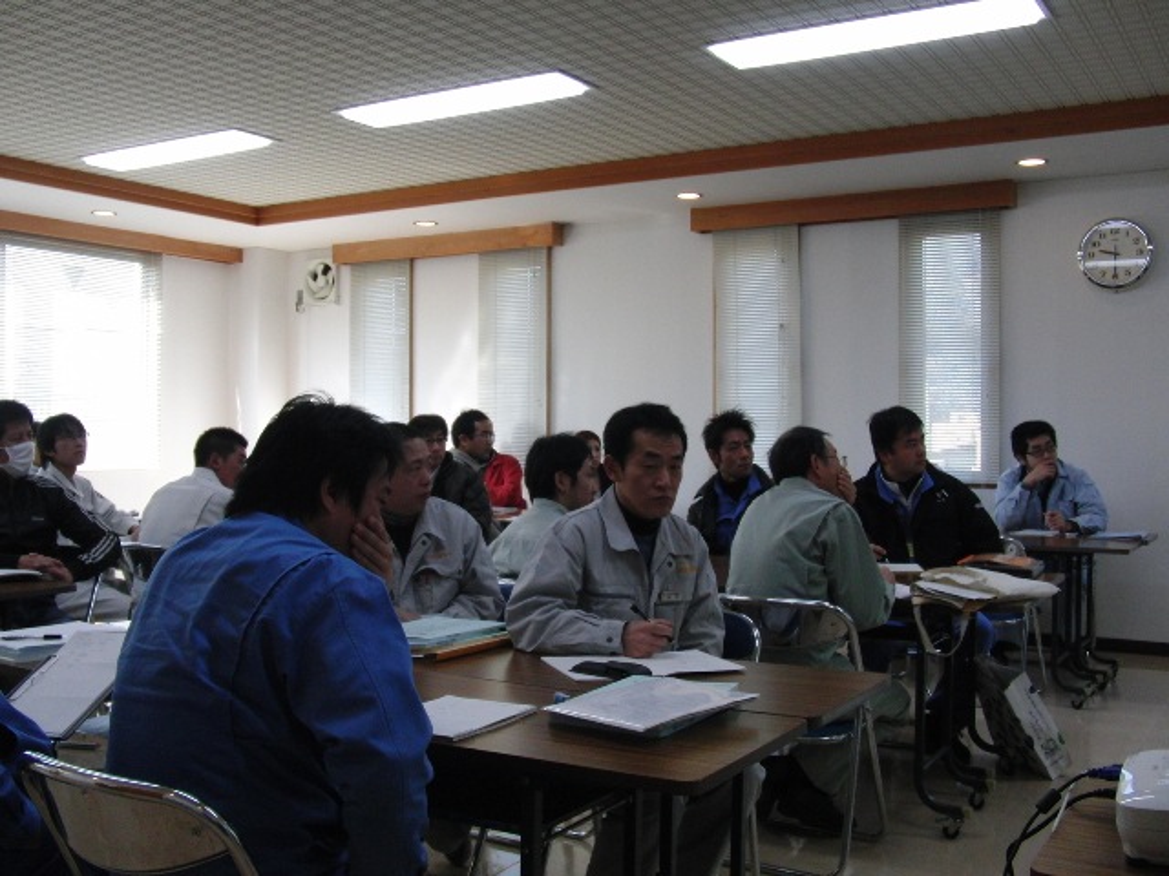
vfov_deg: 38.7
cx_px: 584
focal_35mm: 37
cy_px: 438
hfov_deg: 50.1
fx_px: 1250
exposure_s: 1/80
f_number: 3.6
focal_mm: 6.42
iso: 200
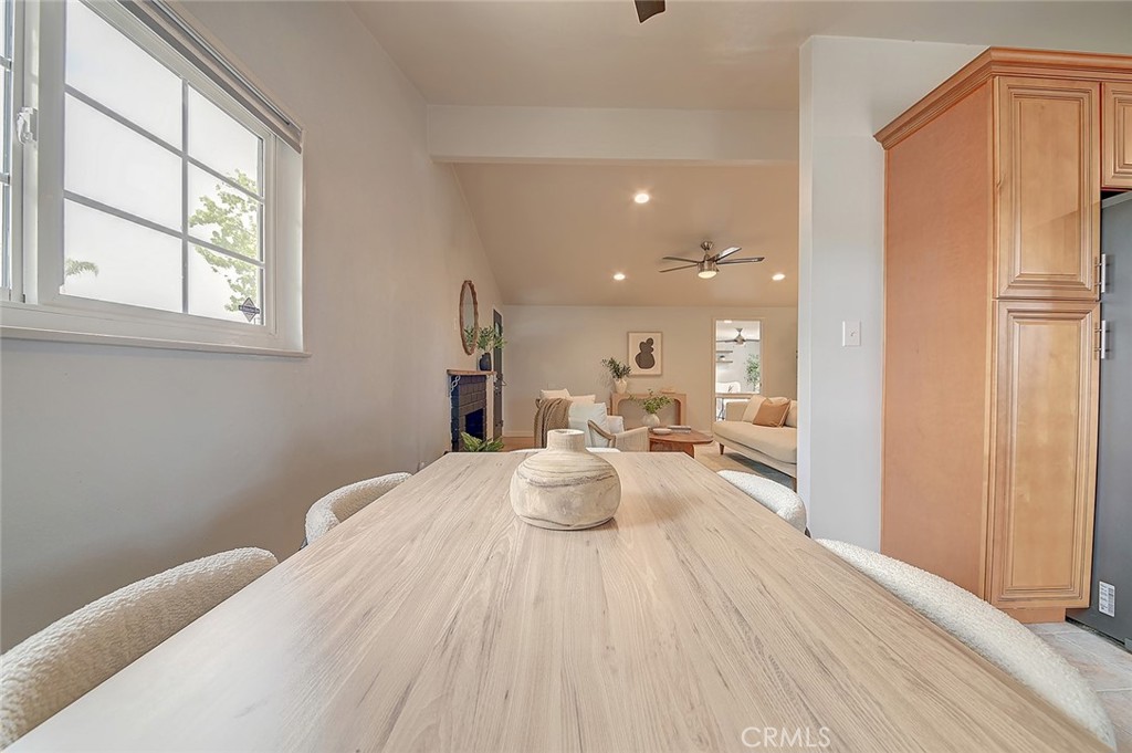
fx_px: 440
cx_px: 566
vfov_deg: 81.1
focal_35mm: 14
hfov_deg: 104.3
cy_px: 376
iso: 250
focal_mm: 14
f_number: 8
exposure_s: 1/8
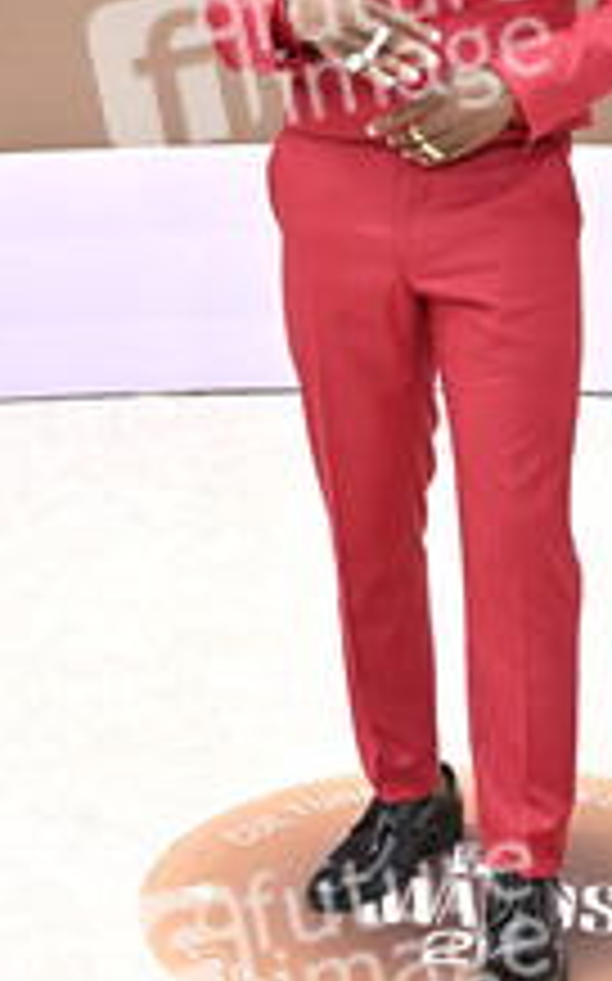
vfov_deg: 18.5
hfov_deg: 11.6
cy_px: 274
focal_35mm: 112
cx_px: 450
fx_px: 2993
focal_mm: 60
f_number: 10
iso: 400
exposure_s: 1/320
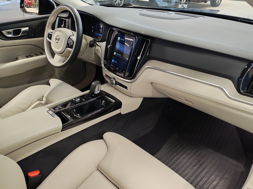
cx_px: 126
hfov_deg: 60.0
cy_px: 94
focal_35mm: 30
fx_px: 219
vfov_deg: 46.8
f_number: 1.9
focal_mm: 6.12
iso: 1000
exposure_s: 1/50
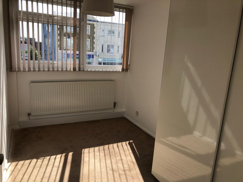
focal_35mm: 28
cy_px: 91
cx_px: 122
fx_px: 197
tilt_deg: -14.5
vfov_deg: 49.7
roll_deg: -2.5
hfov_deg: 63.4
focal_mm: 3.99
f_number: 1.8
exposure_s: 1/623
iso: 20
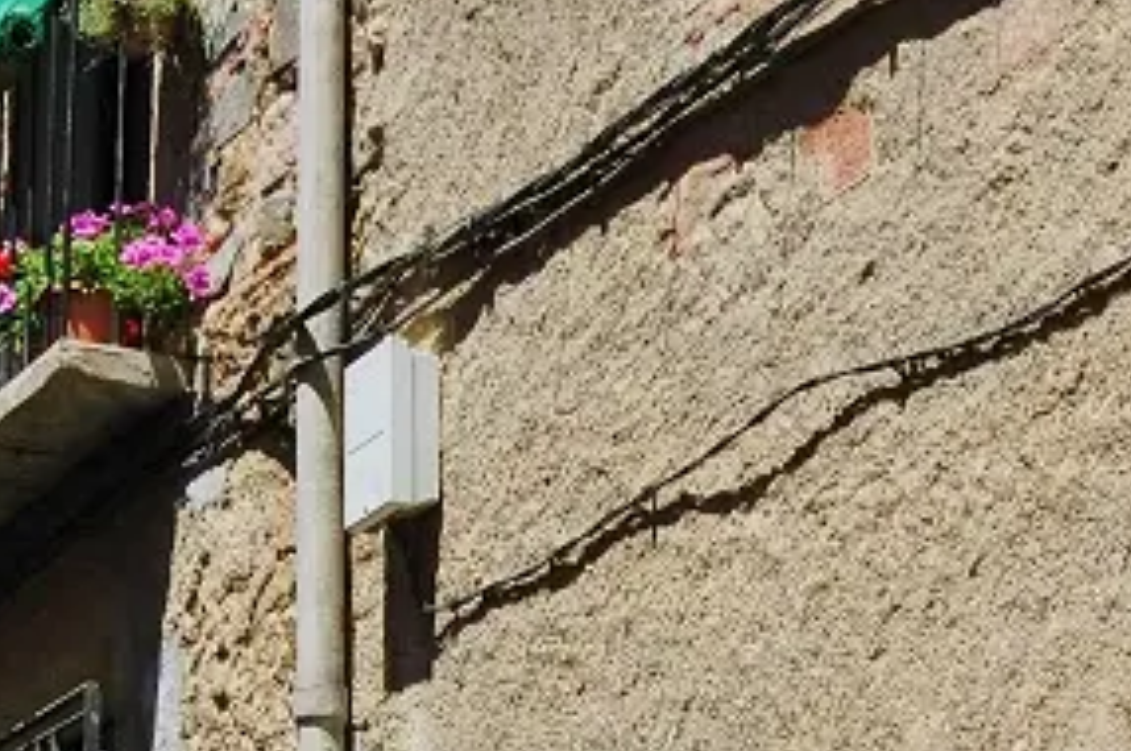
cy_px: 832
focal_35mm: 109
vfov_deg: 12.3
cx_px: 585
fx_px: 3420
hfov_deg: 18.8
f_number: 7.1
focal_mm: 26
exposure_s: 1/250
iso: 200
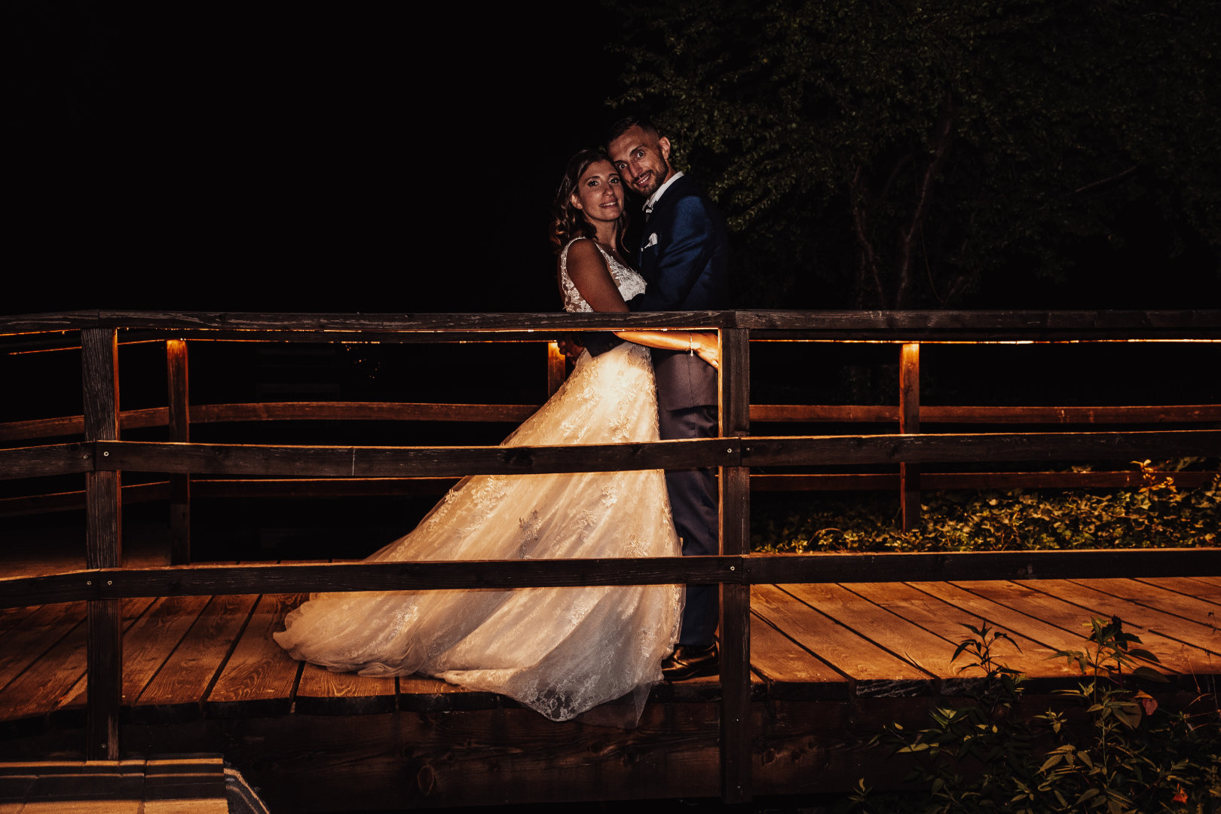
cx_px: 610
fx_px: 1628
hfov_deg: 41.1
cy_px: 407
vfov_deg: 28.1
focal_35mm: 48
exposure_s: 1/60
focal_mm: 32
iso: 320
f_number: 4
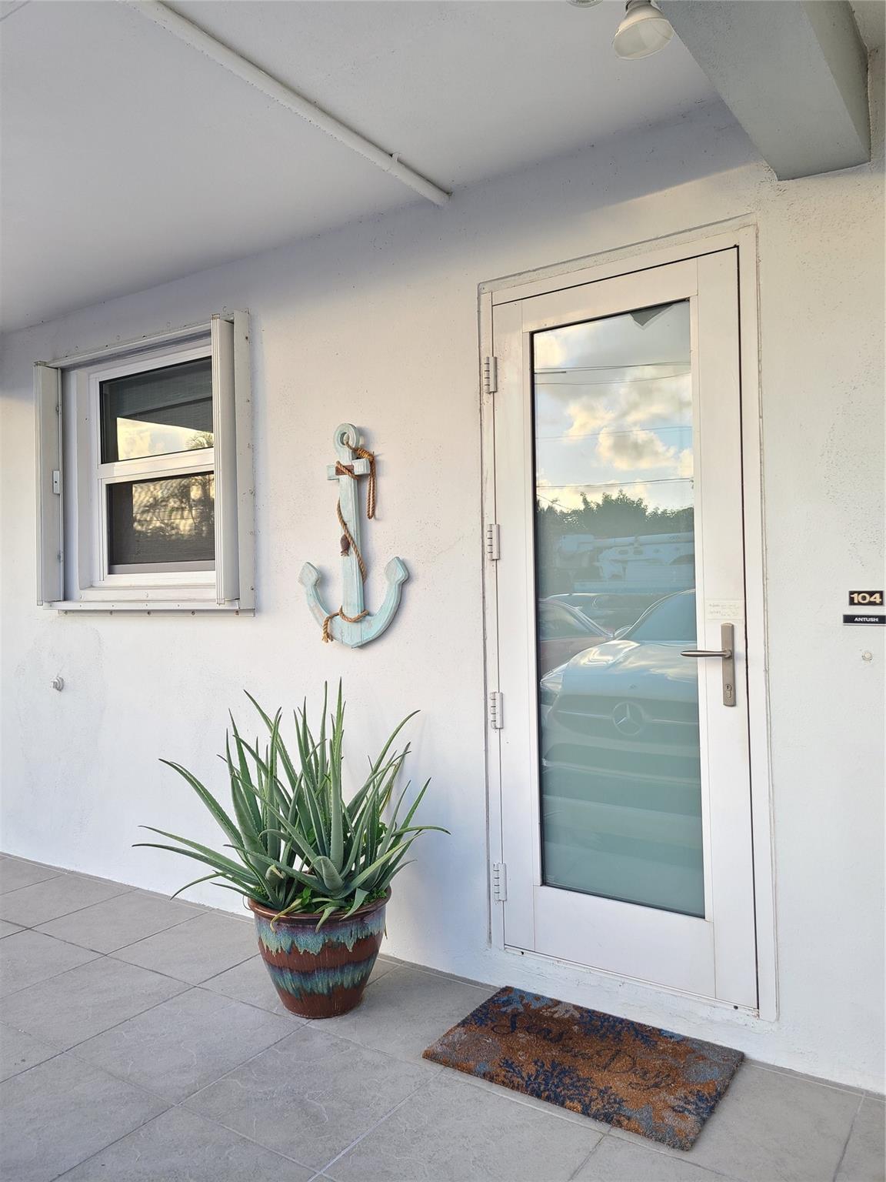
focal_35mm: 26
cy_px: 591
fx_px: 887
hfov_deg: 53.1
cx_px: 443
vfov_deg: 67.3
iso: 40
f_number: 1.8
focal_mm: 5.4
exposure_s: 1/125
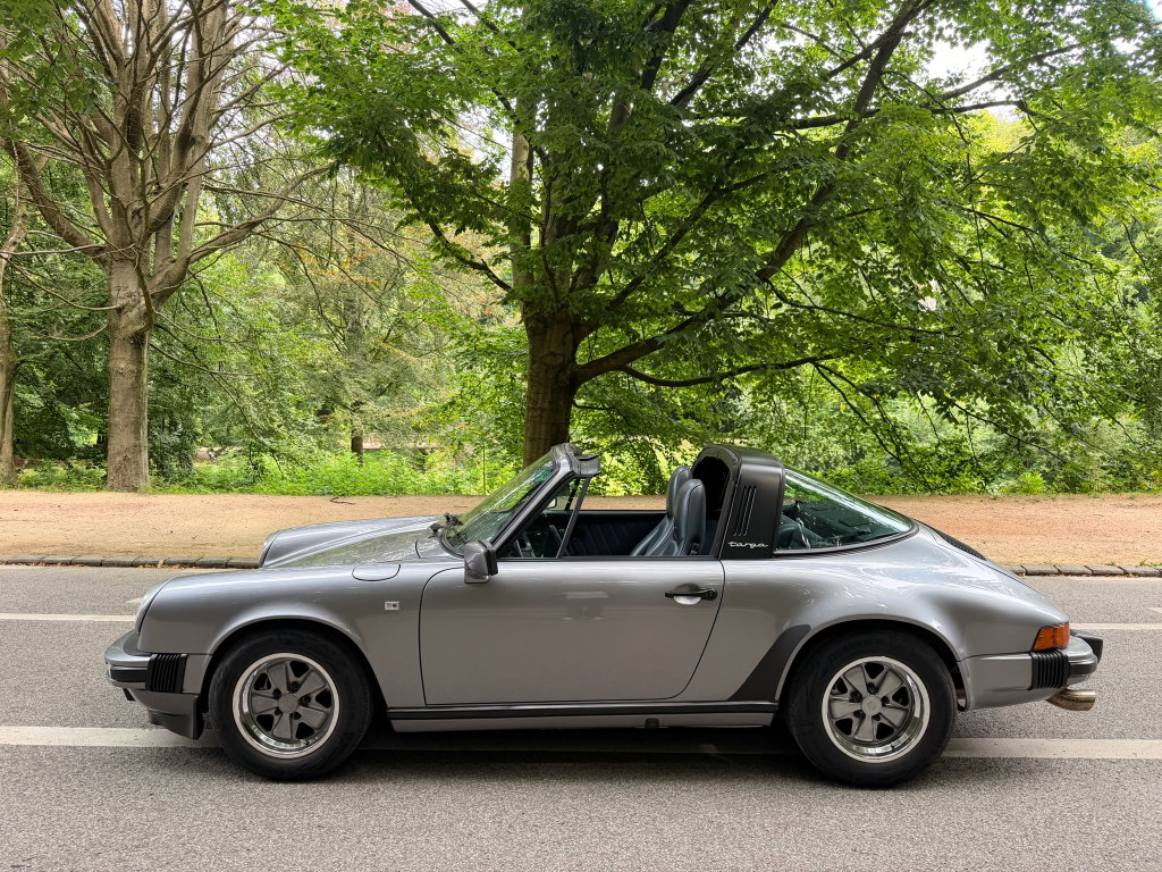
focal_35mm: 24
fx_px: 806
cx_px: 581
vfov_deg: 56.8
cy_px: 436
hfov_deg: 71.6
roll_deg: -1.1
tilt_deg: -5.1
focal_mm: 6.76
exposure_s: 1/179
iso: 80
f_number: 1.78
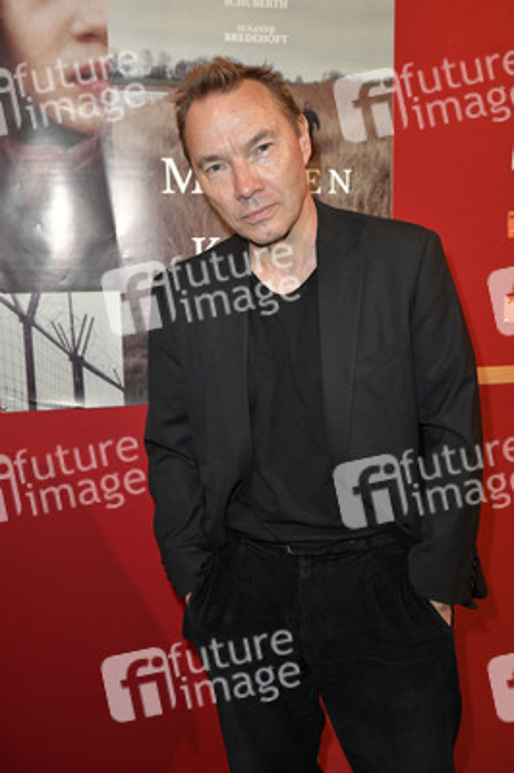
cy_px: 386
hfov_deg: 35.0
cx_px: 257
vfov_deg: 50.7
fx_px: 815
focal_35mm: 38
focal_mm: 38
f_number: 5
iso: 2000
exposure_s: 1/200
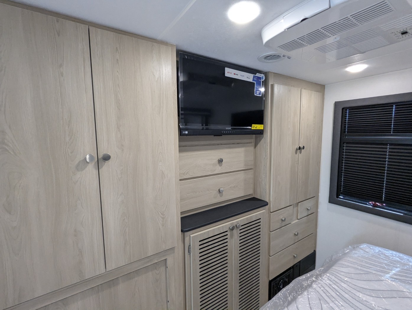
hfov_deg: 94.4
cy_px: 155
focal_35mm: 16
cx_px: 206
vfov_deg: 78.2
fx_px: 191
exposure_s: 1/87.9
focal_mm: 2.35
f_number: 2.2
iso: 301
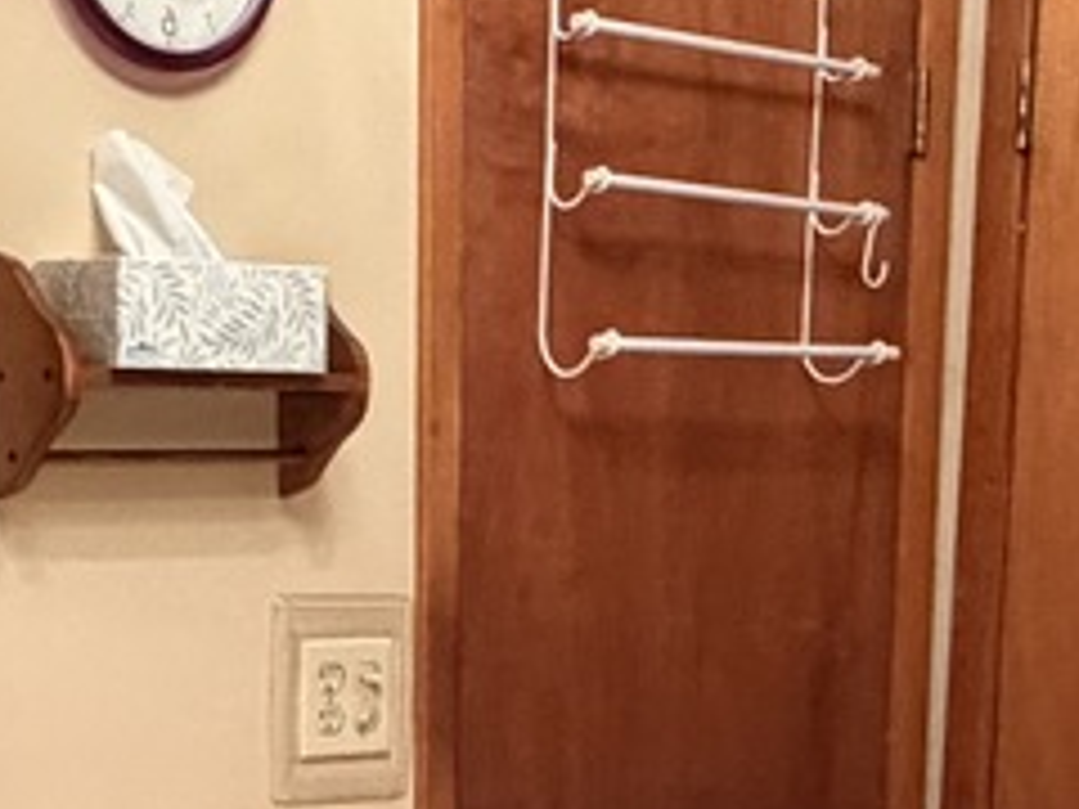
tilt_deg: -10.7
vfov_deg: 16.8
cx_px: 337
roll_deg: -0.3
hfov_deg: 23.2
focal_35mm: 84
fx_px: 2618
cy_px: 993
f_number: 2.2
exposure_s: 1/60
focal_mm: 2.22
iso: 640
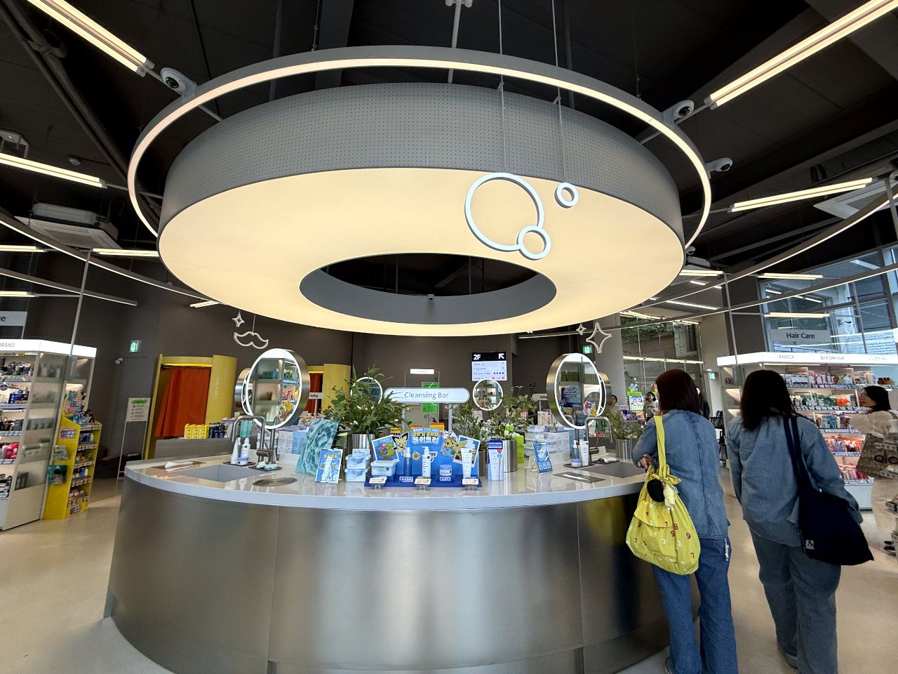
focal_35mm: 14
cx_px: 449
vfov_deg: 85.7
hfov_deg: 102.1
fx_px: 363
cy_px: 337
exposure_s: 1/269
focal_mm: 2.22
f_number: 2.2
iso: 64
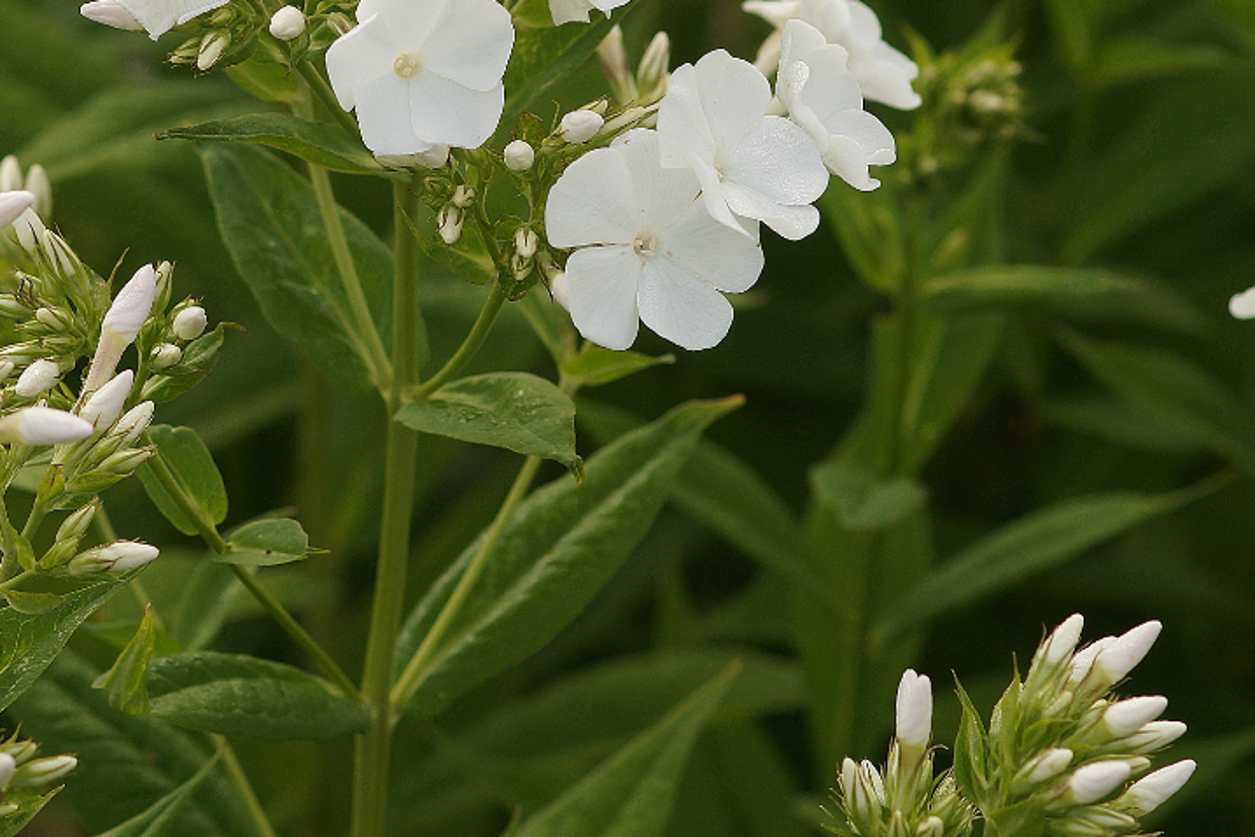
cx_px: 516
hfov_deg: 8.2
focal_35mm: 251
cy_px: 170
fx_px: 8749
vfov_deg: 5.5
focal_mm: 100
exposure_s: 1/160
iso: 100
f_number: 5.6
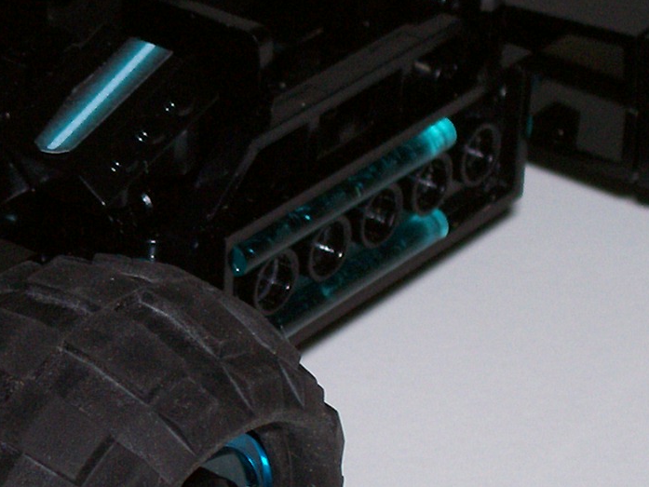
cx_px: 95
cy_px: 279
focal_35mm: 191
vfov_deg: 7.8
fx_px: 3582
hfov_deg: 10.3
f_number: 3.6
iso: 80
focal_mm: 10.8
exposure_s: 1/78.4
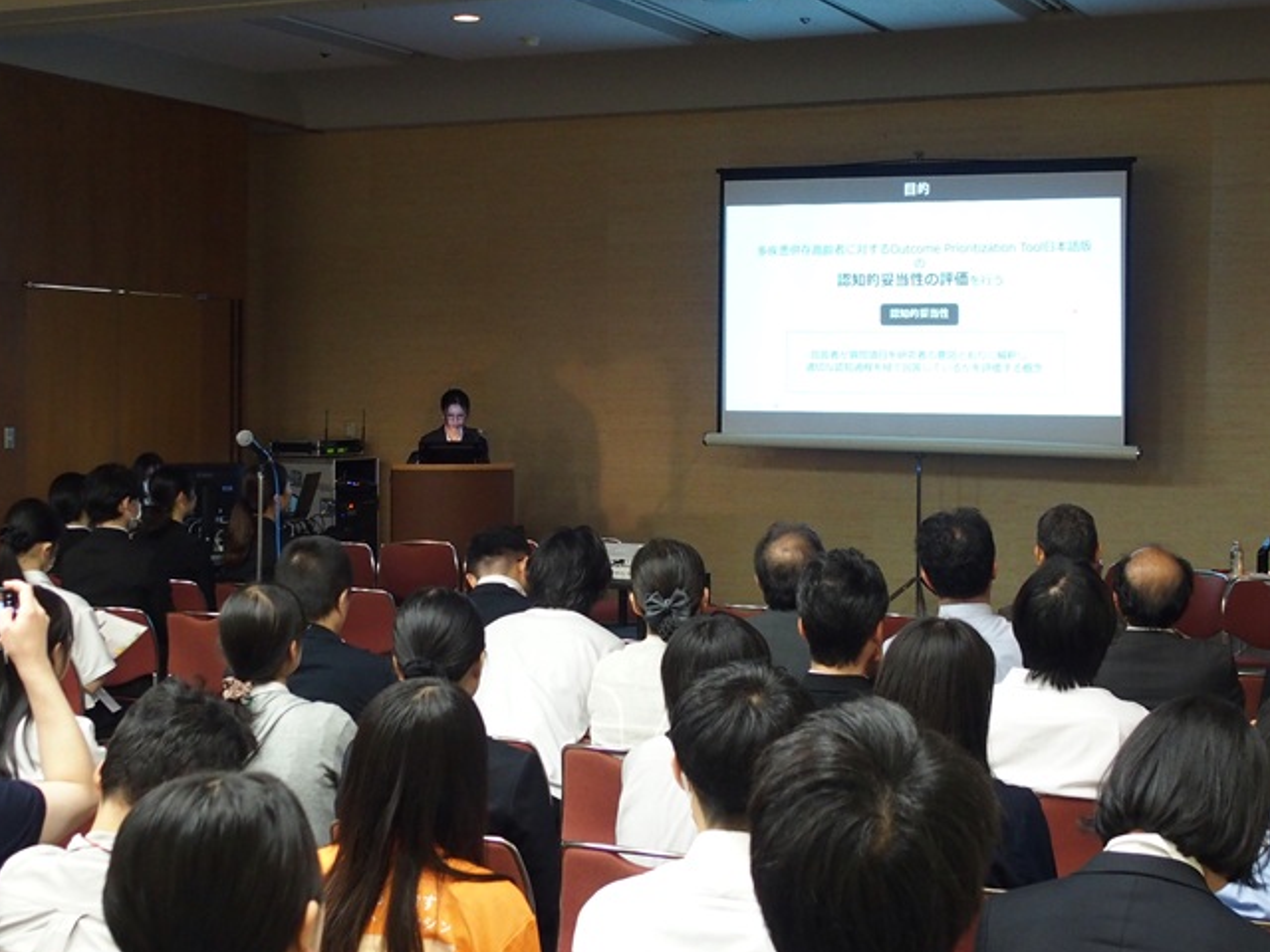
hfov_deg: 33.8
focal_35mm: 57
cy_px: 414
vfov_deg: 25.6
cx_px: 692
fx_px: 2091
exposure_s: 1/50
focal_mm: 9.8
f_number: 2.8
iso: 640
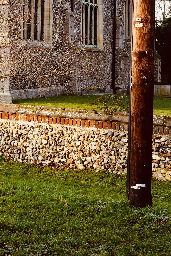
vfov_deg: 22.2
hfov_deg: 14.6
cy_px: 39
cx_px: -46
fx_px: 641
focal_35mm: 90
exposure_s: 1/100
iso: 100
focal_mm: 35
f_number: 5
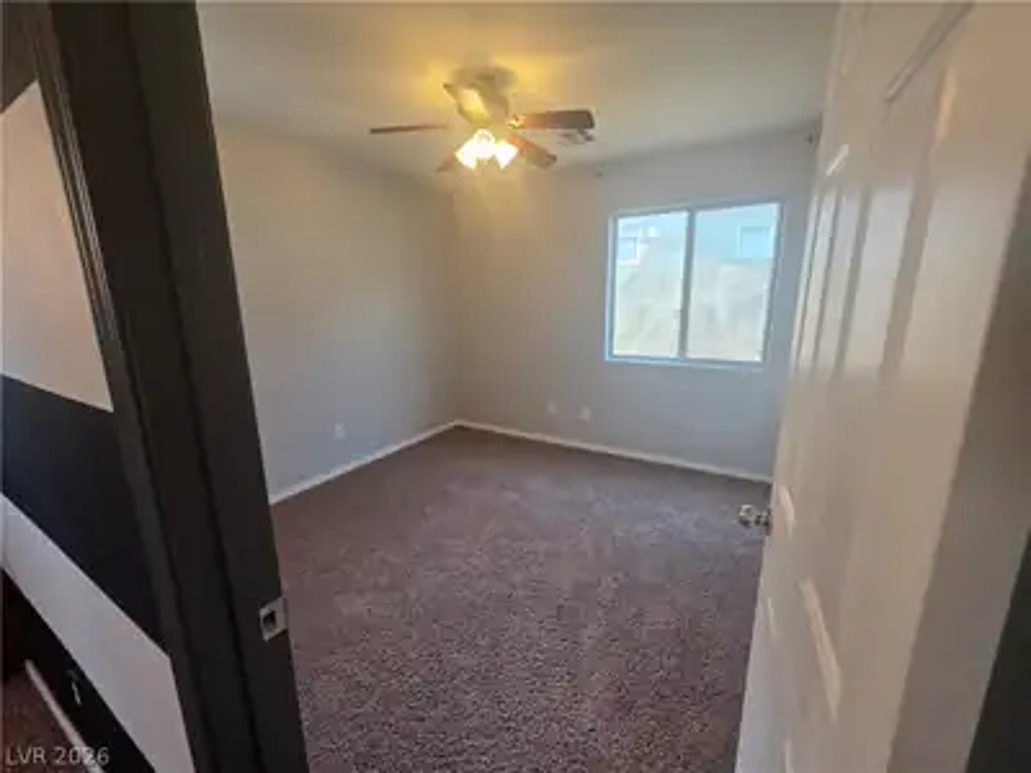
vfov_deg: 89.9
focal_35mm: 13
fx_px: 387
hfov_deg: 106.2
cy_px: 386
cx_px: 516
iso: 250
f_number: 1.9
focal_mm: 2.2
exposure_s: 1/120
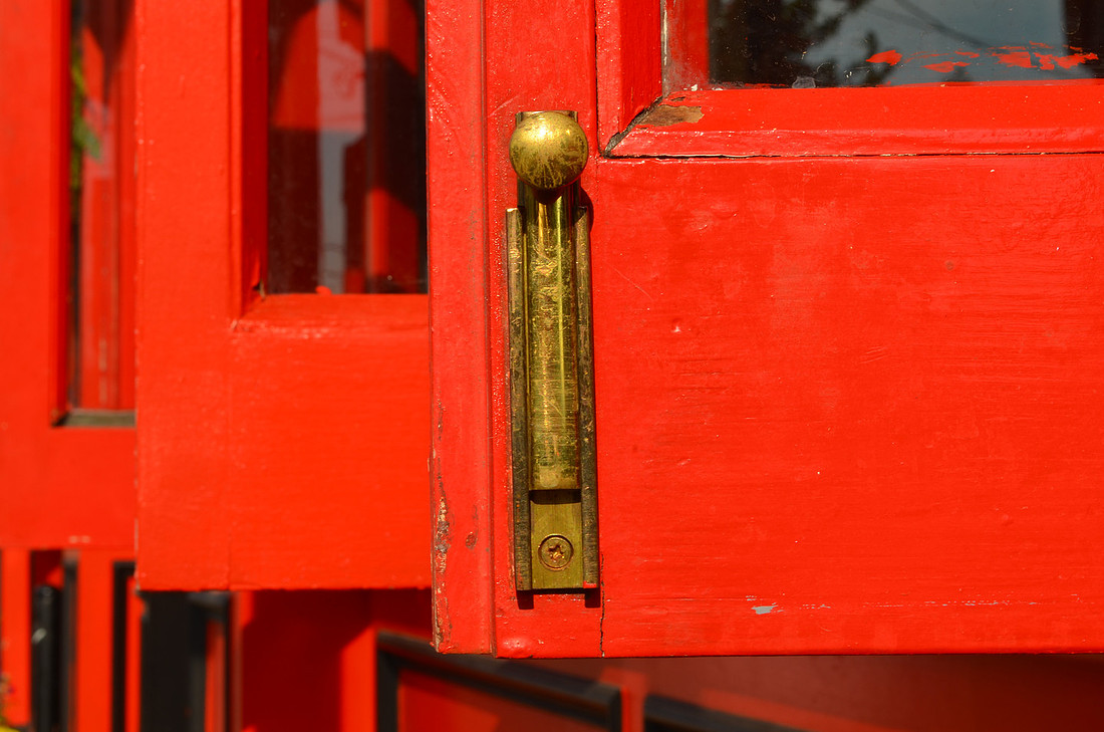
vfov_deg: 17.4
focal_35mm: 78
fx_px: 2387
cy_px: 366
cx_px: 552
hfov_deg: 26.0
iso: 125
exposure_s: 1/60
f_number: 20
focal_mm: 52
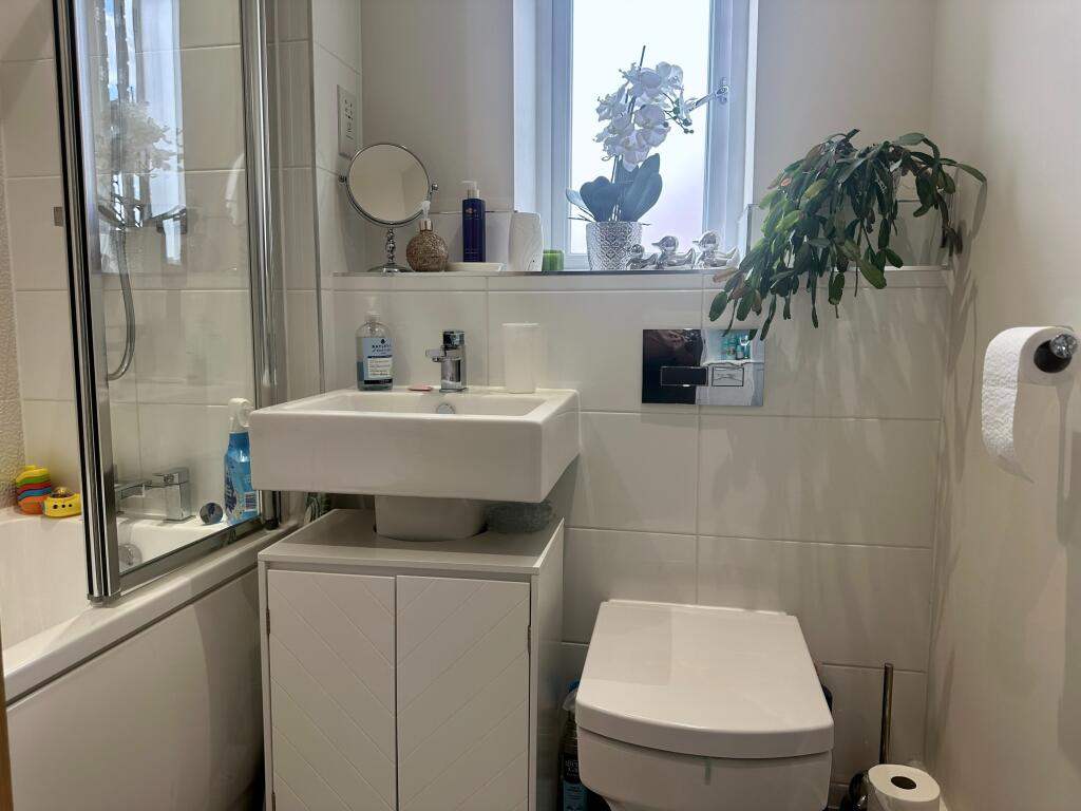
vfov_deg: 56.8
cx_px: 540
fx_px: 749
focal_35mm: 24
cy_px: 406
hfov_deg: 71.6
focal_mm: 6.86
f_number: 1.78
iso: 100
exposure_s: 1/161
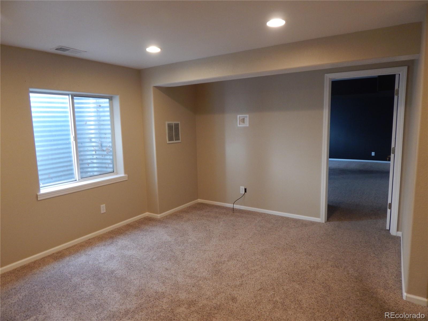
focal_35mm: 22
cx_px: 214
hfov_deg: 76.4
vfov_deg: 61.1
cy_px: 160
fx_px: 272
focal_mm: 4
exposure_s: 1/30
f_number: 3
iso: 200
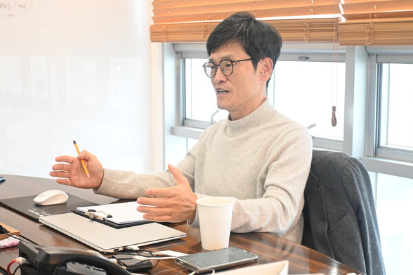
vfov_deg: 24.4
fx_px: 637
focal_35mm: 56
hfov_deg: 35.9
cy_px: 138
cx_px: 206
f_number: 5.3
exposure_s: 1/125
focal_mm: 37
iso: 3200
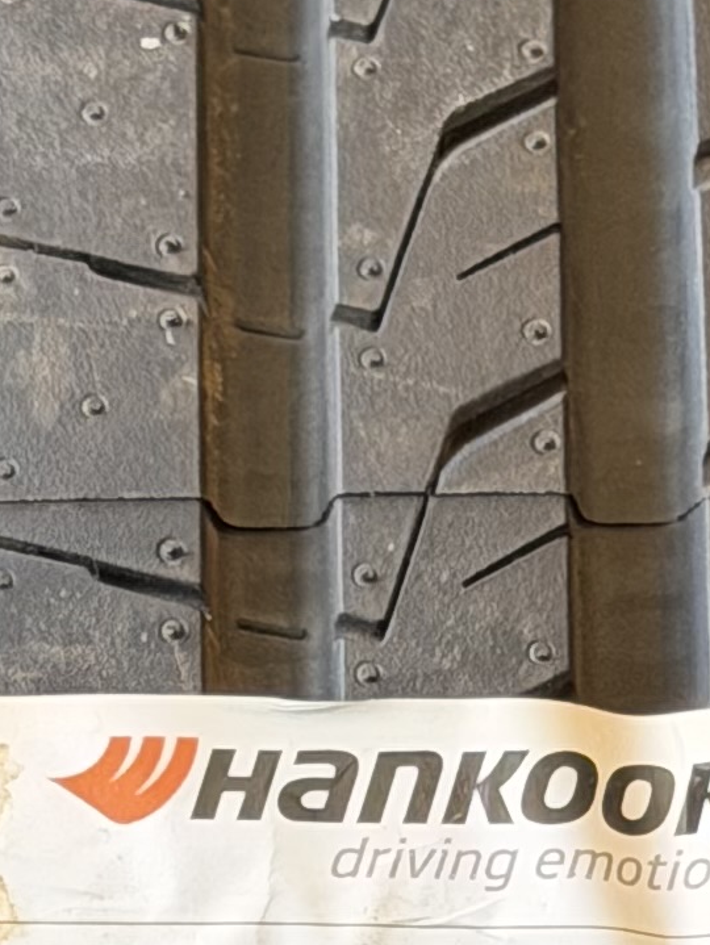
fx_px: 7350
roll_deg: -0.5
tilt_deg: -37.9
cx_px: 444
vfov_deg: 7.3
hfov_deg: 5.5
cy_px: 1326
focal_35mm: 269
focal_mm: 6.76
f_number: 1.78
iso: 125
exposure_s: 1/60
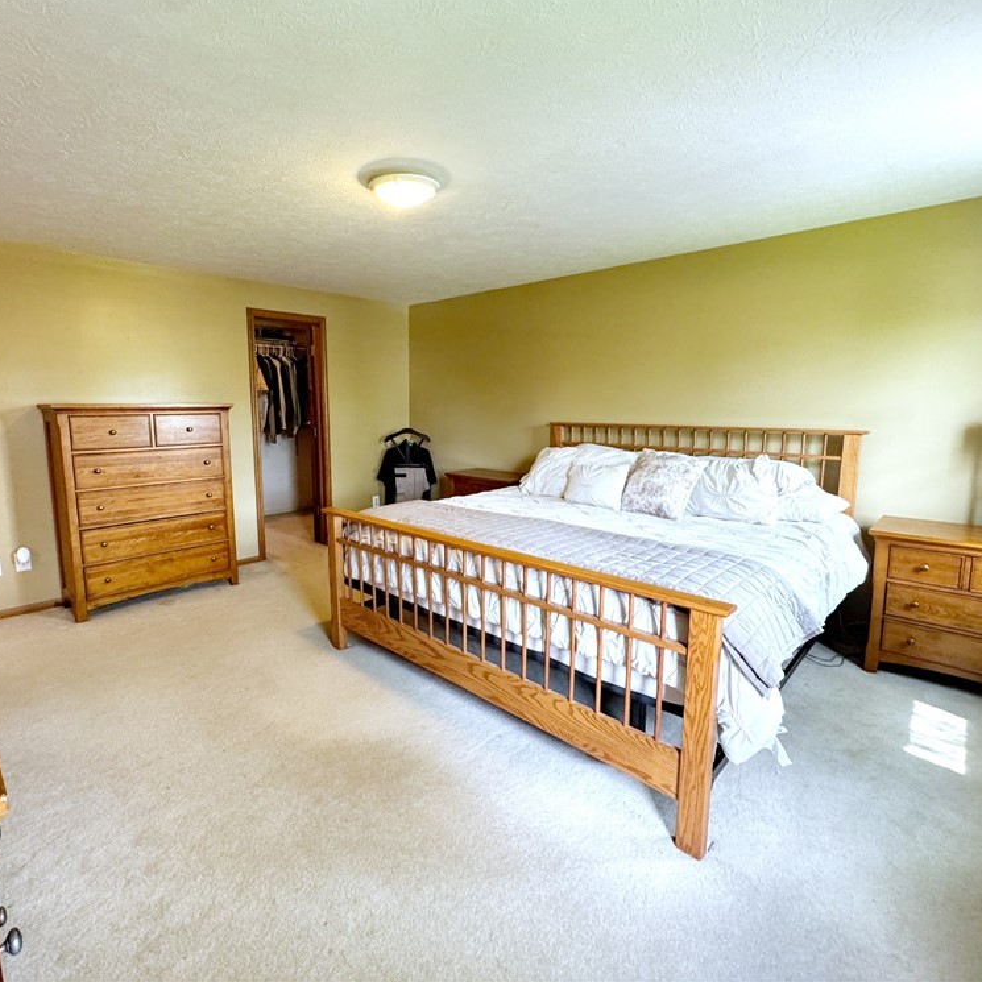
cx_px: 444
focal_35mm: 17
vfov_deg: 83.9
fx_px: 546
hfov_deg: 83.7
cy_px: 477
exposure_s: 1/60
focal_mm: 2.22
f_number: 2.2
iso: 400
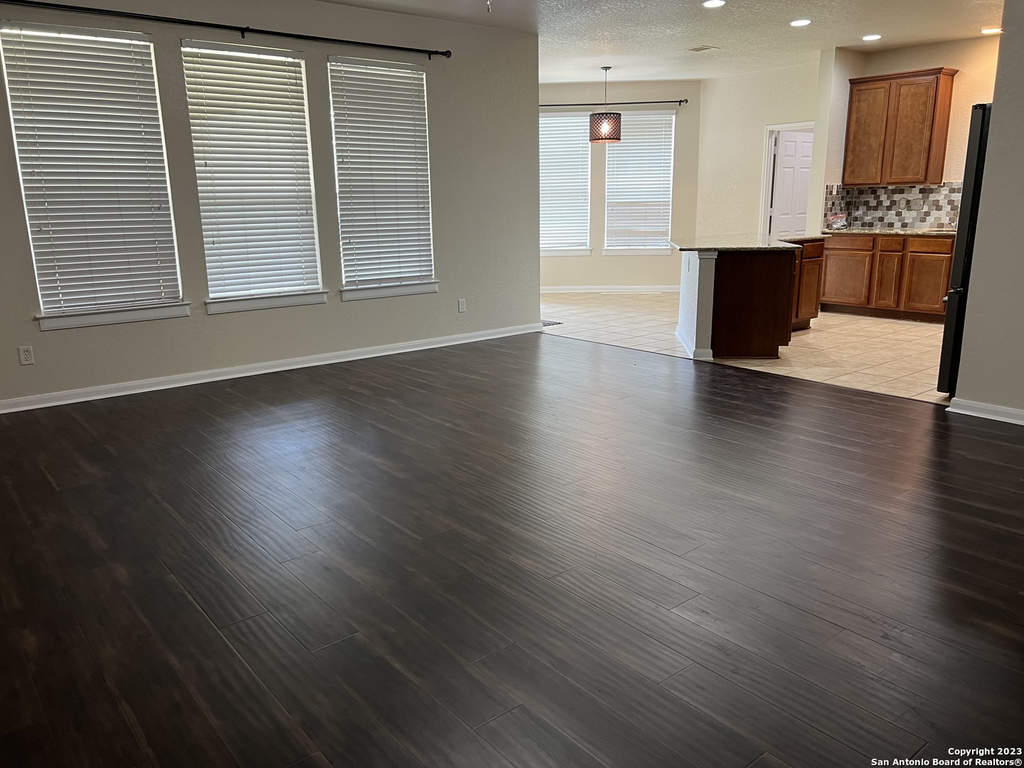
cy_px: 384
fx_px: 769
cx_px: 512
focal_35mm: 26
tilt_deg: -13.6
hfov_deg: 67.3
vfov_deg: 53.1
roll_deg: +1.7
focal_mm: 5.7
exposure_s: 1/60
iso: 160
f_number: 1.5
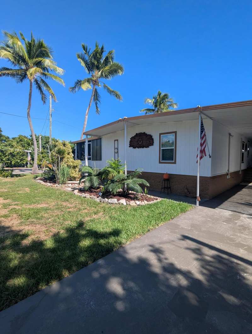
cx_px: 126
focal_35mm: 16
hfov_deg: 78.3
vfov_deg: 94.4
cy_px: 167
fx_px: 155
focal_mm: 2.35
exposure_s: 1/1148
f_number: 2.2
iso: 49
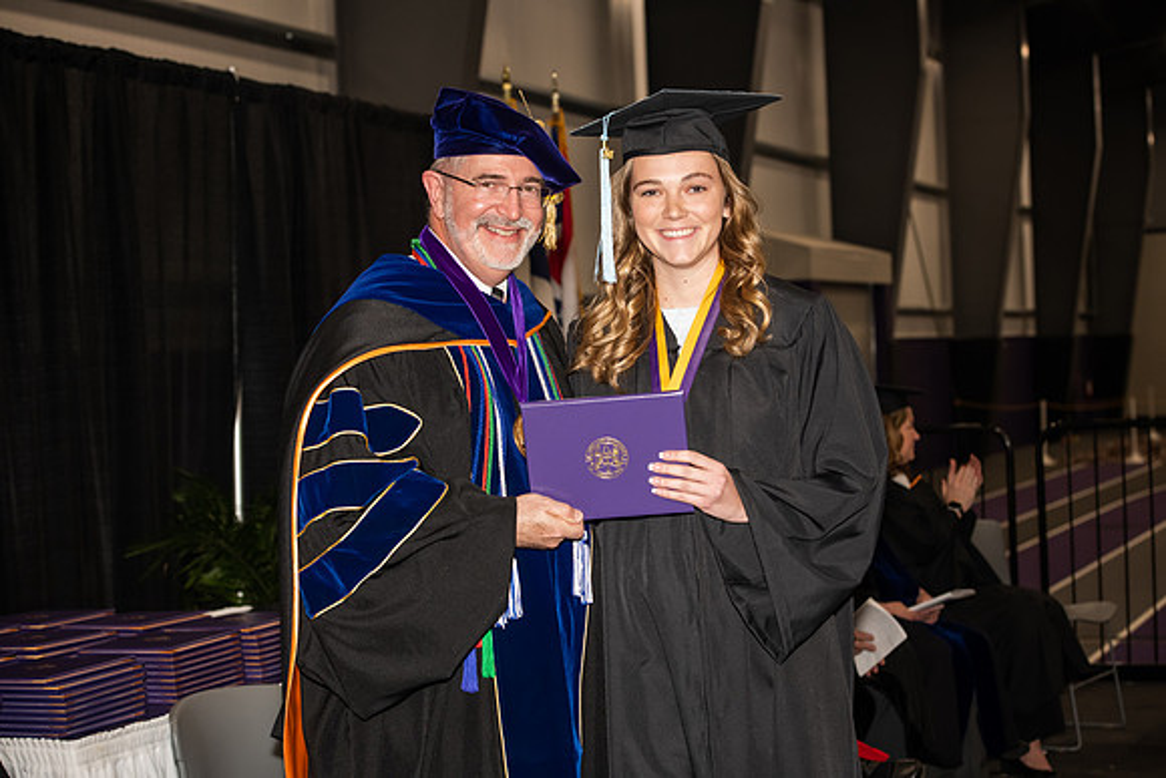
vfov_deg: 19.5
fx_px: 2268
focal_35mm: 70
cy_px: 389
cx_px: 583
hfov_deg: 28.8
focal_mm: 70
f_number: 5.6
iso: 1000
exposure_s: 1/200
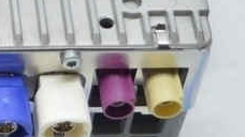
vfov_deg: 5.7
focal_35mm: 212
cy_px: -51
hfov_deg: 9.8
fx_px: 1377
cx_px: -149
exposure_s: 1/40
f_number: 4.2
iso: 400
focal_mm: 30
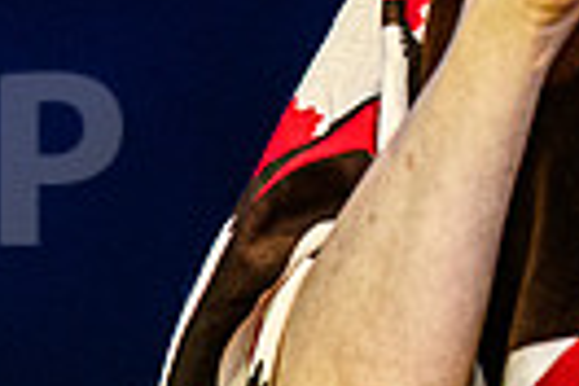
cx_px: 926
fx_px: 16355
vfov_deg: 1.4
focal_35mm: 1017
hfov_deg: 2.0
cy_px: -449
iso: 4000
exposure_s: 1/1000
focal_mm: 200
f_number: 3.5
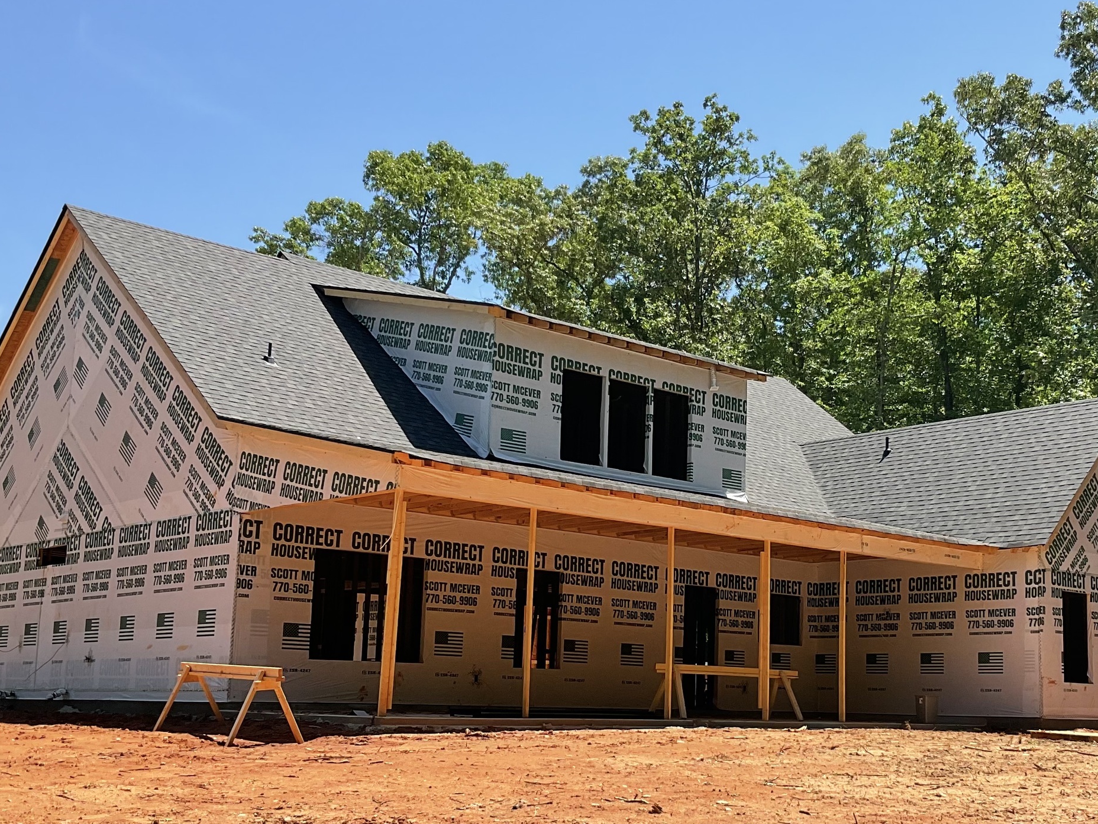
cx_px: 717
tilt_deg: +6.5
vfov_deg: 30.2
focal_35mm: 48
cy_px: 500
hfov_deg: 39.3
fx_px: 1523
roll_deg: -0.8
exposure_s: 1/1342
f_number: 1.8
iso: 16
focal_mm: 3
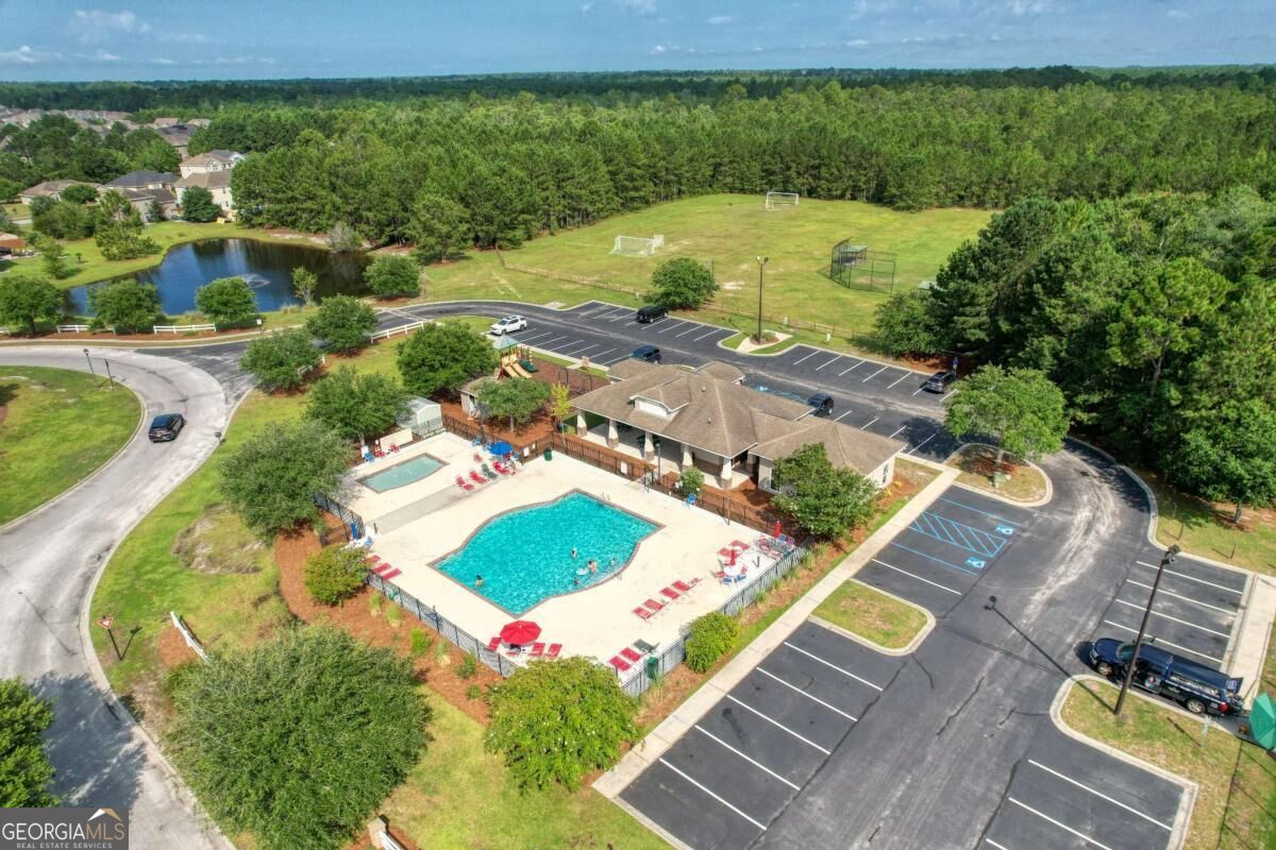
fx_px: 780
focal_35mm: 22
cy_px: 425
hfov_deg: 78.6
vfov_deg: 57.2
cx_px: 638
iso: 100
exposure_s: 1/1600
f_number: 2.8
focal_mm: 8.4
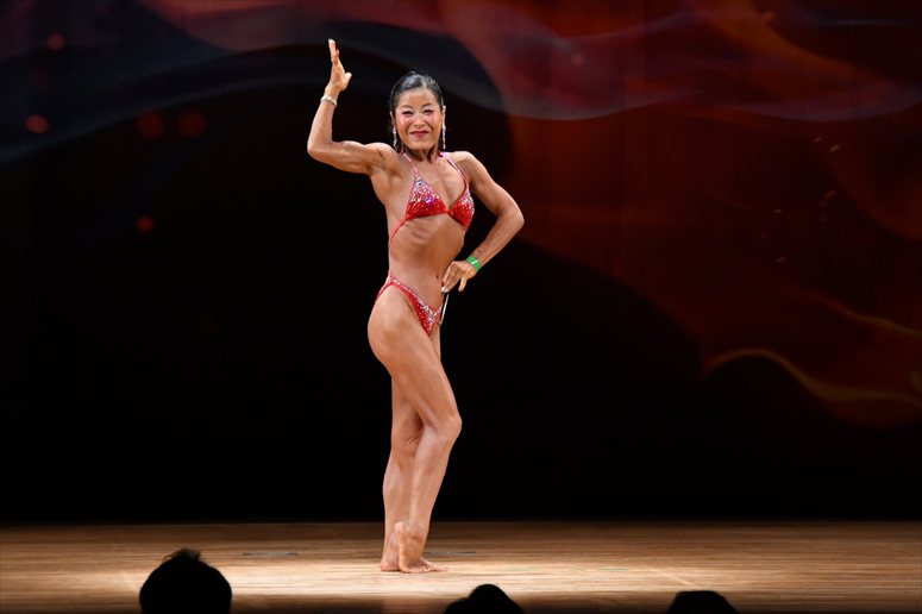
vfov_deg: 5.4
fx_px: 6528
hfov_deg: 8.1
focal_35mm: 255
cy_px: 307
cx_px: 461
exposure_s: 1/400
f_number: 5.6
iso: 3200
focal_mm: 170
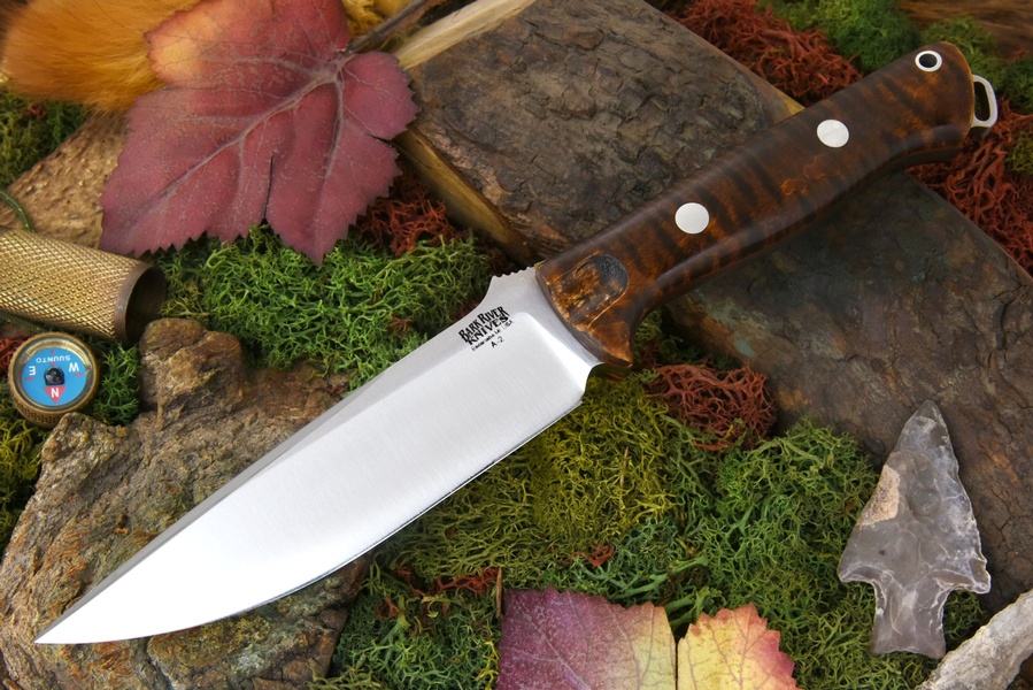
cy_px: 345
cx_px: 516
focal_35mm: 62
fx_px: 1780
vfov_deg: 21.9
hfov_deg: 32.4
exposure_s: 4
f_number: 16
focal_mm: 62
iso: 1000
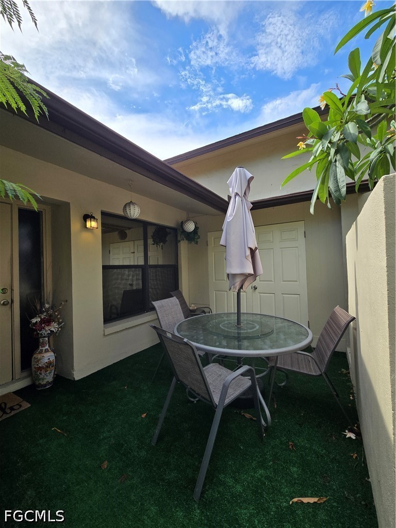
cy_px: 264
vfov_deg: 106.2
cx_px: 198
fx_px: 198
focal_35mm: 13
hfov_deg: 89.9
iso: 50
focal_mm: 2.2
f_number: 2.2
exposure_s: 1/997
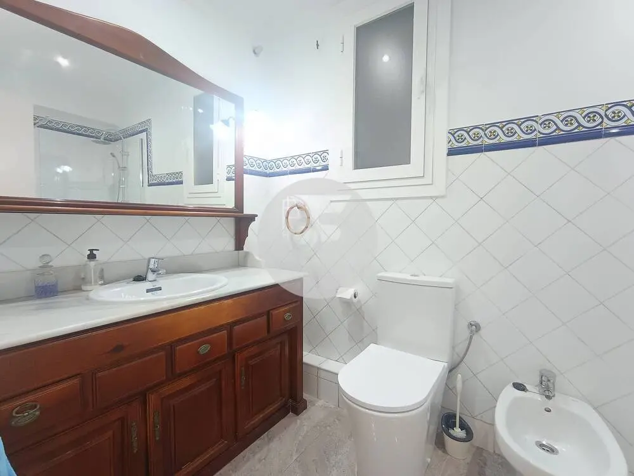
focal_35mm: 16
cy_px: 238
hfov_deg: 94.5
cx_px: 317
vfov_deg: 78.1
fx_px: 293
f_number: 2.2
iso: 317
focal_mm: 1.65
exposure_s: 1/50
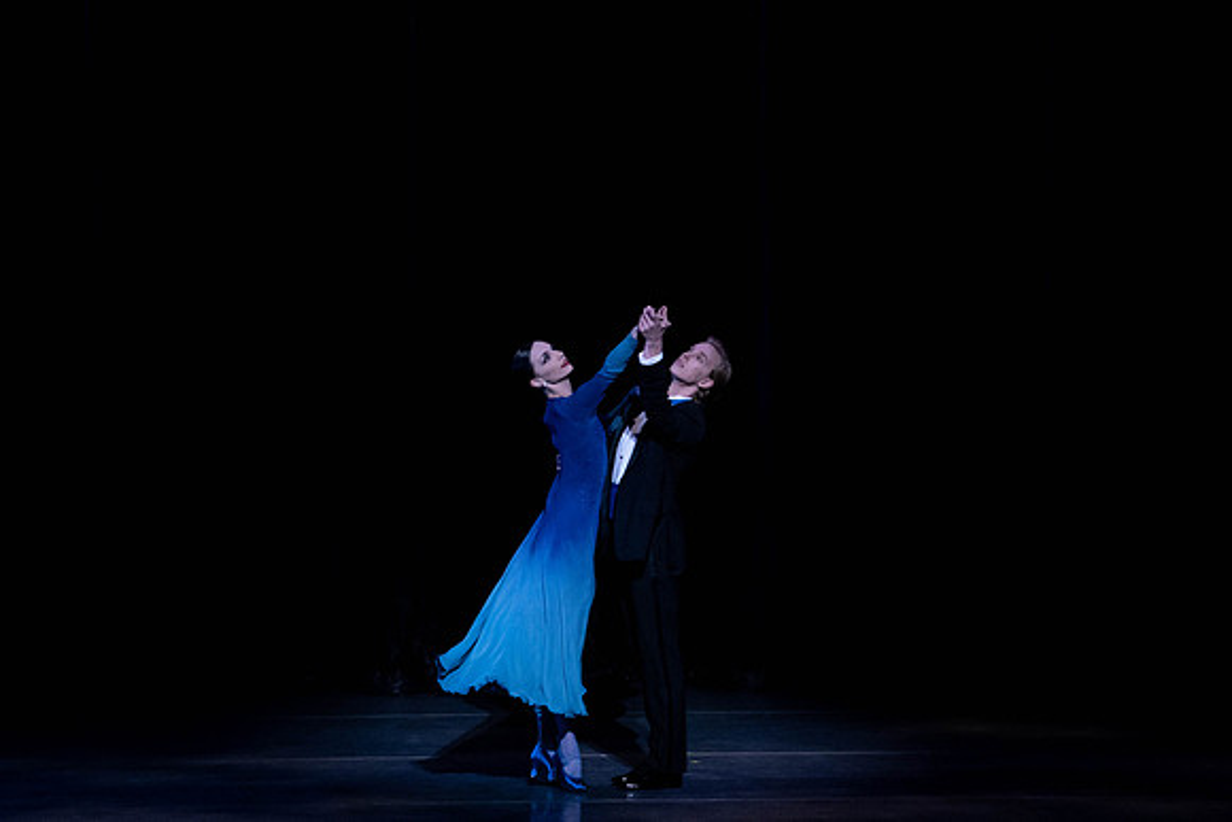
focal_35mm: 341
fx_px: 11664
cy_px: 271
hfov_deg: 6.0
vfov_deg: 4.0
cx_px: 584
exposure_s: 1/320
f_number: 4
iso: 2500
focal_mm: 200
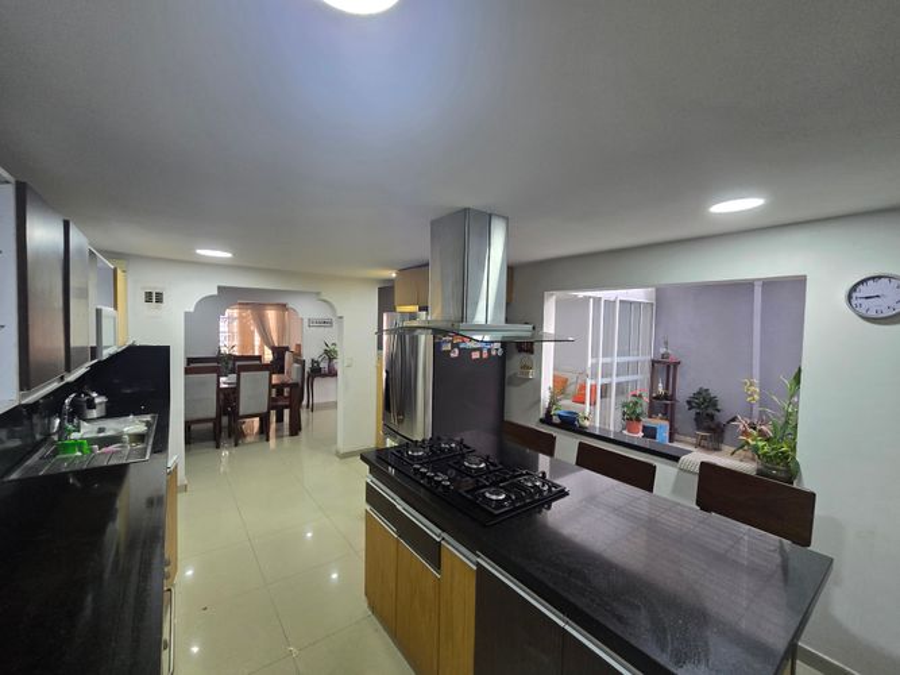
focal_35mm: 13
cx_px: 450
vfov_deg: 89.9
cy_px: 338
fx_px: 338
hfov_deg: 106.2
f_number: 2.2
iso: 200
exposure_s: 1/60
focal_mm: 2.2
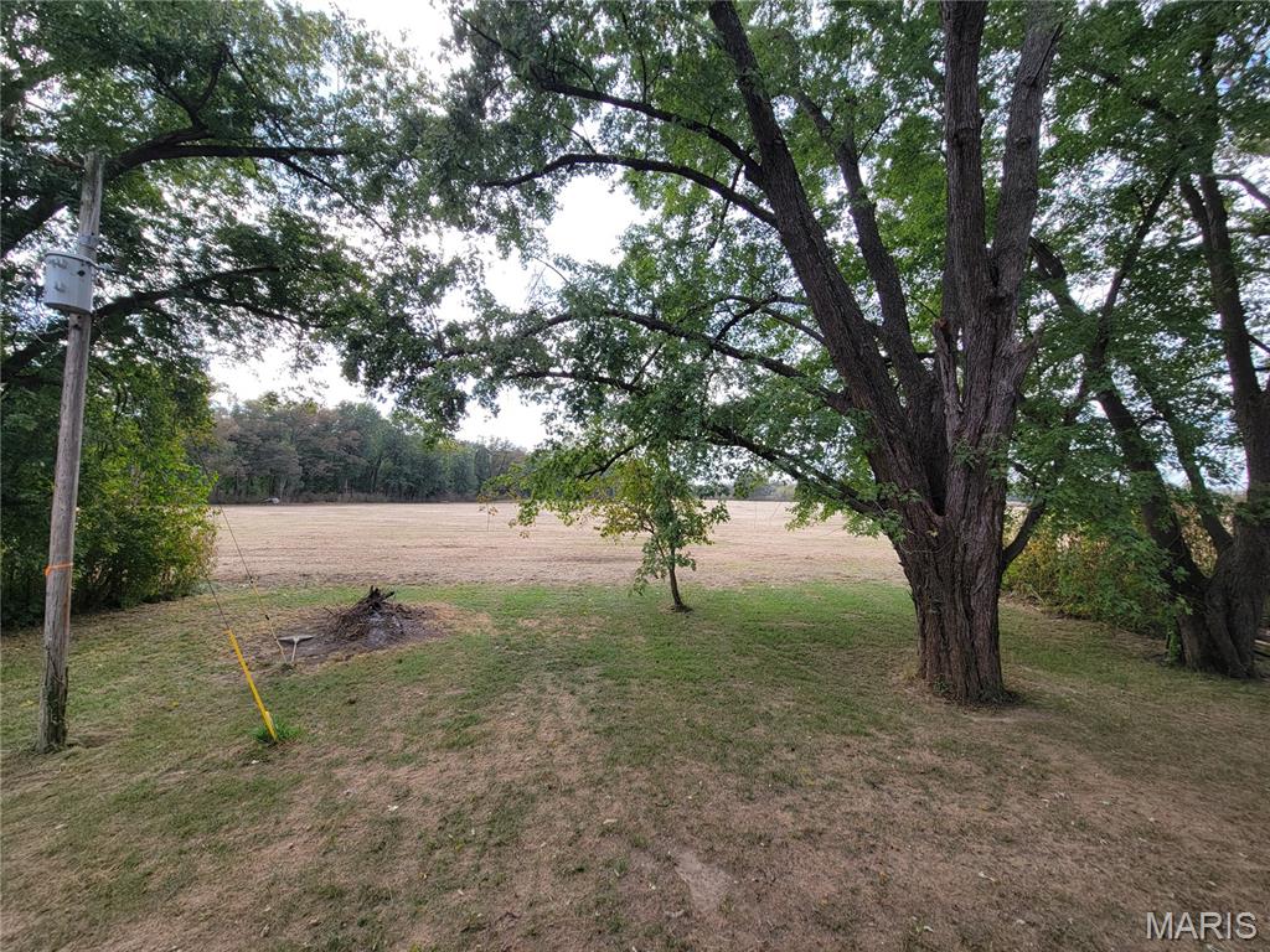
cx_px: 635
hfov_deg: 106.2
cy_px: 476
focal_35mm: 13
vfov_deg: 89.9
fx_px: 477
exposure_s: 1/353
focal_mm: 2.2
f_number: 2.2
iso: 50
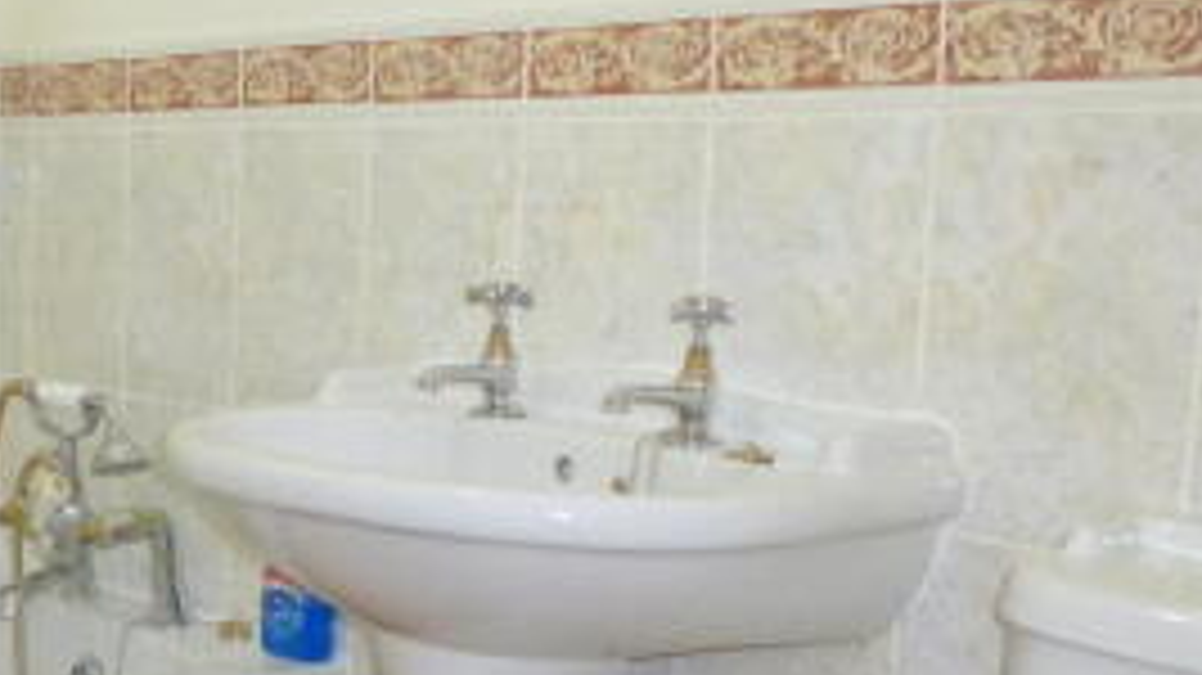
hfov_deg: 33.2
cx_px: -34
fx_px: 1816
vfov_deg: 21.0
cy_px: 452
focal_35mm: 57
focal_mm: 4.3
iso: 800
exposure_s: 1/60
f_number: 3.3
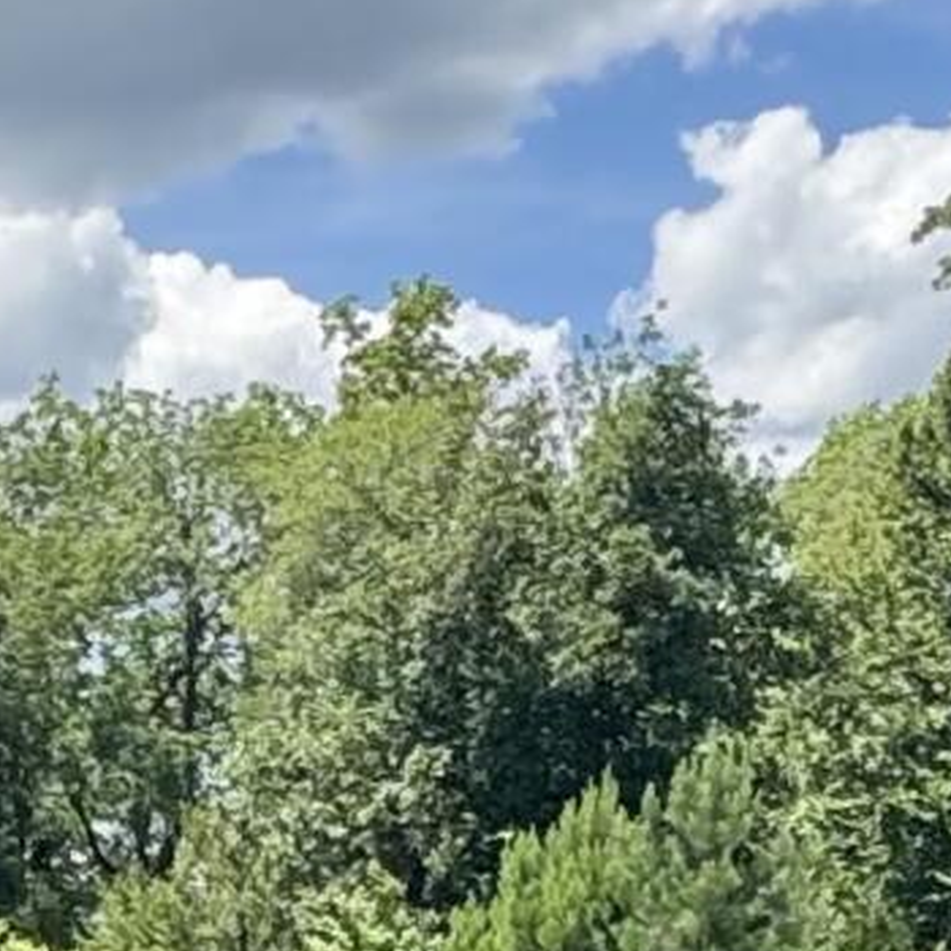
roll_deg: -0.3
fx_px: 3295
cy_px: 1391
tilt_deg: -5.7
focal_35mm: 106
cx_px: -861
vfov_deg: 15.3
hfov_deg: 14.2
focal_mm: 2.22
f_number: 2.2
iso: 50
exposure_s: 1/615
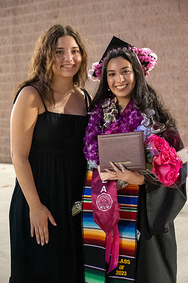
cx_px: 94
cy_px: 142
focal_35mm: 57
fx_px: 446
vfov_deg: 35.1
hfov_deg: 23.8
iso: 12800
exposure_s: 1/160
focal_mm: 57
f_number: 4
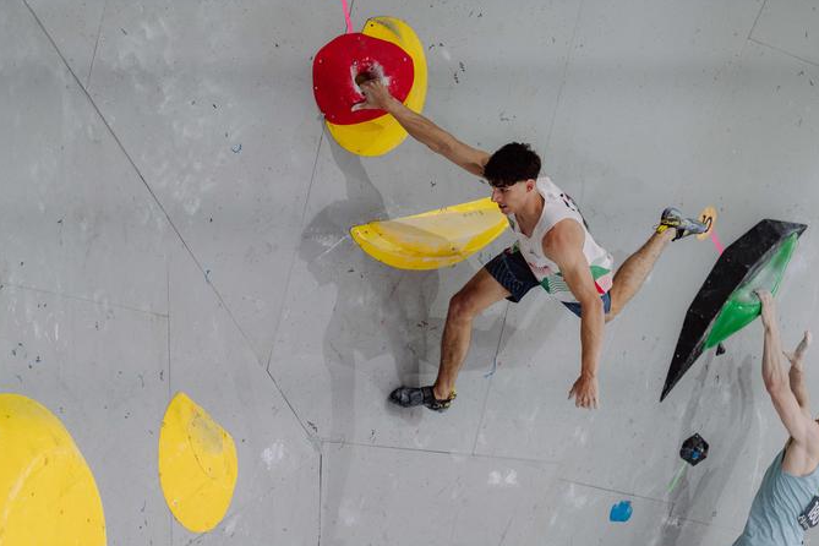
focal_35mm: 239
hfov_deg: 8.6
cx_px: 438
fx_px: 5437
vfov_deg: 5.7
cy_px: 294
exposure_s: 1/1600
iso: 1000
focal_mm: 200
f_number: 3.2
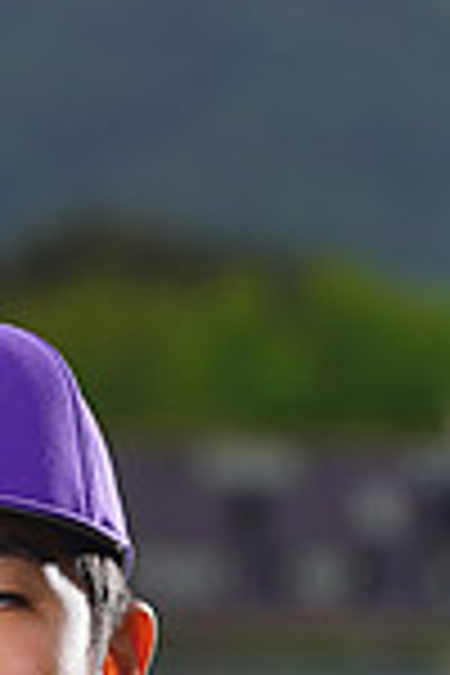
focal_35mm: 774
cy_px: 1170
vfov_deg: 2.7
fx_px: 14511
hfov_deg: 1.8
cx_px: -65
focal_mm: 200
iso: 100
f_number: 8
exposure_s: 1/250
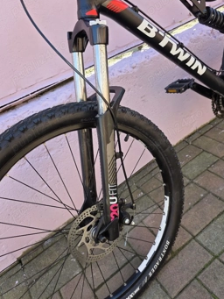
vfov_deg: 65.3
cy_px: 141
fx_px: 233
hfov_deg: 51.3
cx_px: 124
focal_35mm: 27
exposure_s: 1/182
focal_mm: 6.3
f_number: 1.7
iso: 32
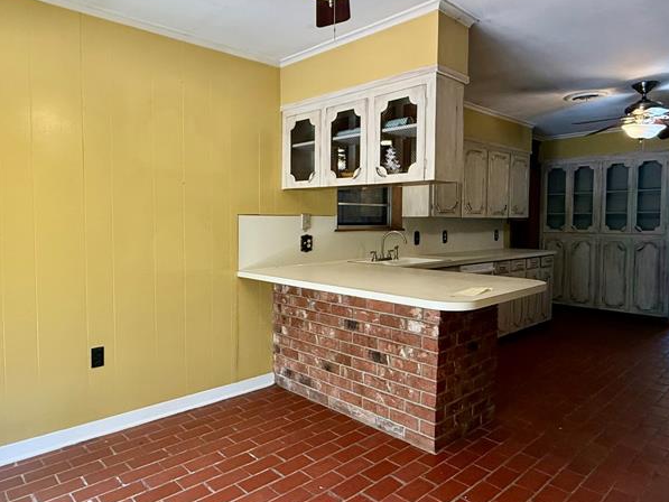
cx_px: 303
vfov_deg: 56.8
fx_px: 464
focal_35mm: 24
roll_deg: -0.2
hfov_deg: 71.4
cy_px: 241
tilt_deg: -2.8
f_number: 2.2
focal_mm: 2.22
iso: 320
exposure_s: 1/99
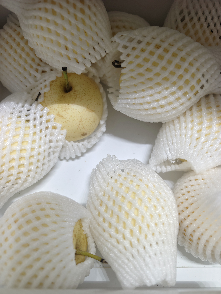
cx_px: 110
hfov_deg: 58.9
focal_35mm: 23
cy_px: 147
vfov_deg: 73.9
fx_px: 196
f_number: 1.75
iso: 605
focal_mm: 8.67
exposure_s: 1/50
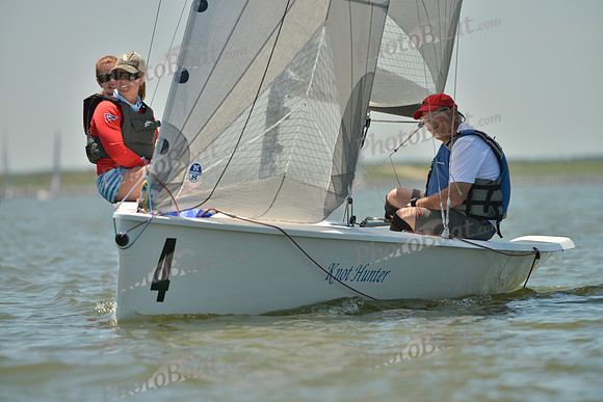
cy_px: 201
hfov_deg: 6.1
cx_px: 302
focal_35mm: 340
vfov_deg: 4.0
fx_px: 5696
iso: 200
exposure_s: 1/1250
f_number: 5.6
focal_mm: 340
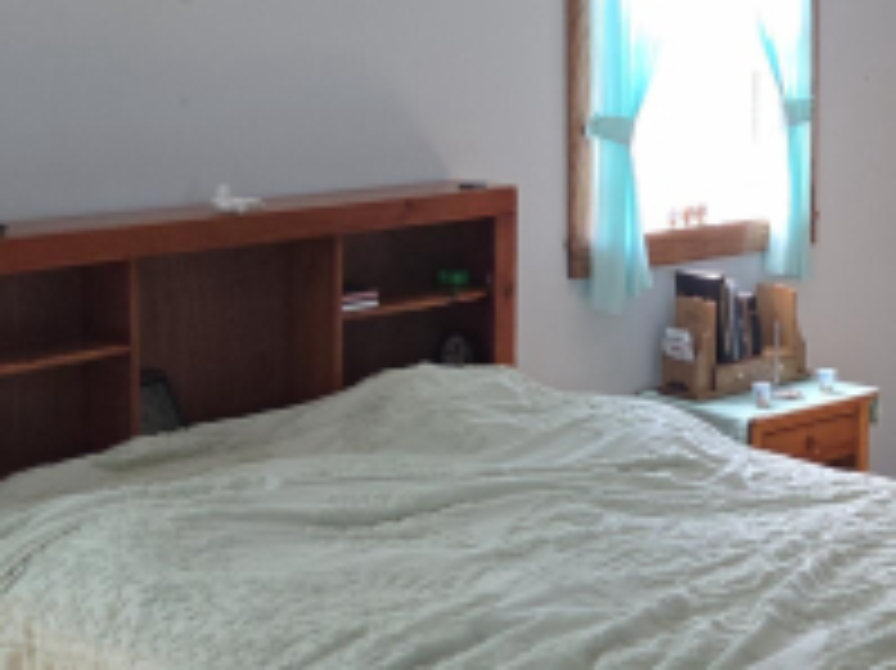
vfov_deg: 19.1
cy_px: 225
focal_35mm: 77
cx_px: 844
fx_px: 1992
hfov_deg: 24.5
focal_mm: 5.4
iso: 160
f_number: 1.8
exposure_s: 1/120
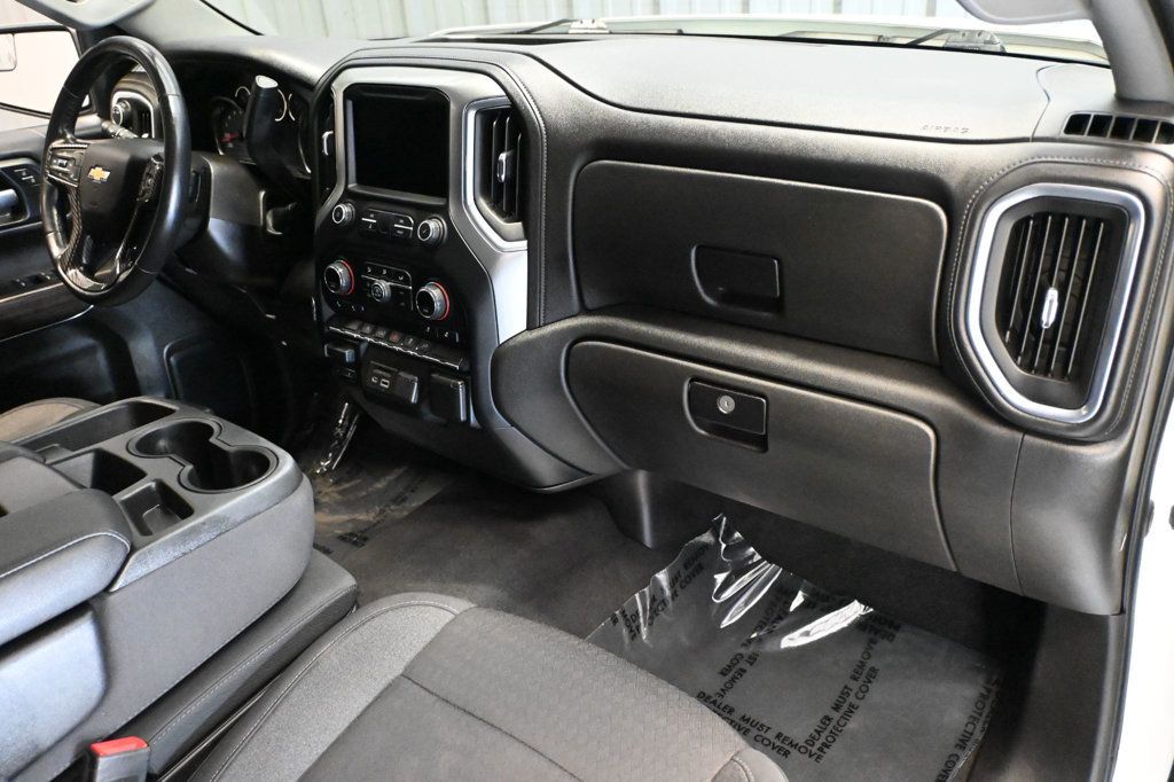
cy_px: 391
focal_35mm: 29
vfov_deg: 44.6
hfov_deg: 63.2
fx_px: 954
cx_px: 587
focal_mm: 19.5
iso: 12800
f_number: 3.8
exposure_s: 1/60
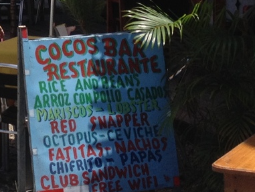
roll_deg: +0.6
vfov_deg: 9.9
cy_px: -72
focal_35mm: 147
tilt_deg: -4.5
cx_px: -49
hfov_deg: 13.1
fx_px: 1083
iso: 50
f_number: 2.4
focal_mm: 4.28
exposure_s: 1/1493
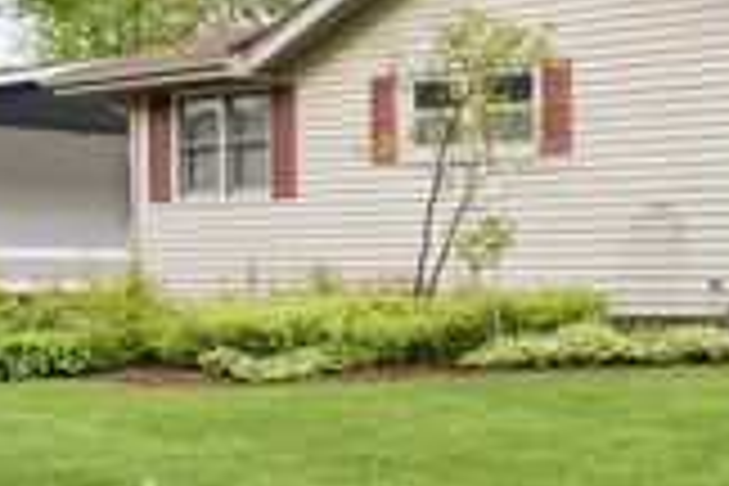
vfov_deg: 18.4
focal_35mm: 74
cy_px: 232
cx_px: 963
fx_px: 1498
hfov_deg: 23.9
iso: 250
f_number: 8
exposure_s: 1/100
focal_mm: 16
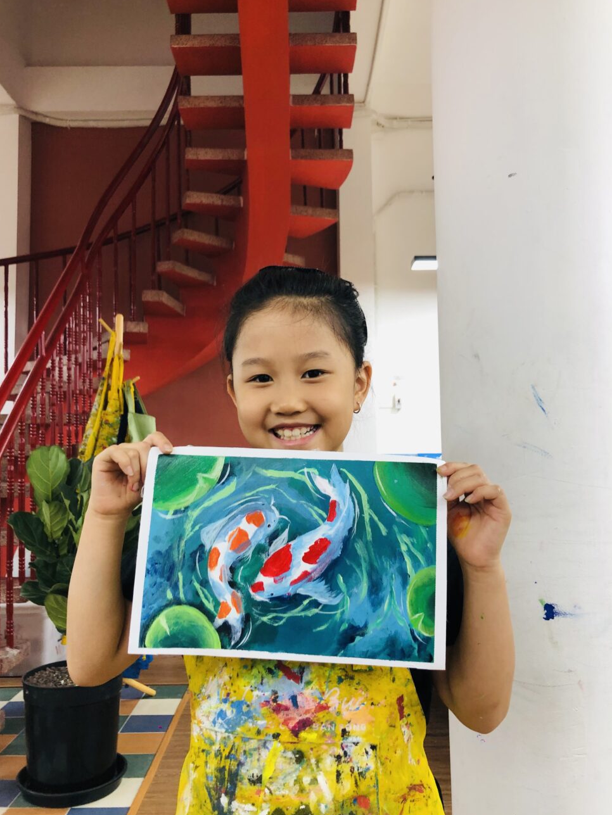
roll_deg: +1.3
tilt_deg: +7.7
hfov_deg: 48.2
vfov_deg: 61.6
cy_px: 414
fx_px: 683
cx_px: 296
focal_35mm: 29
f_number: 1.8
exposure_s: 1/33
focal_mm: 4
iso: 25
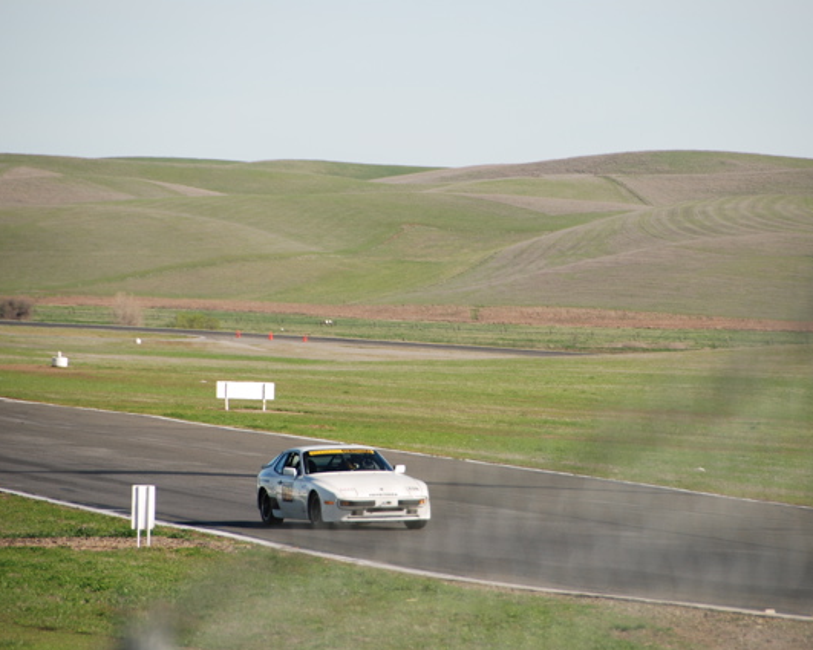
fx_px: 8158
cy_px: 326
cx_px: 455
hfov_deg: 5.7
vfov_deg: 4.6
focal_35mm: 339
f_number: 5.6
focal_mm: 200
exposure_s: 1/800
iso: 200
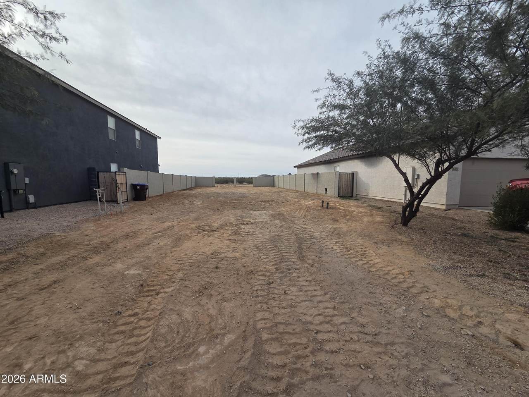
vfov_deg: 89.9
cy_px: 198
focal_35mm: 13
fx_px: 199
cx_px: 264
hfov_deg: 106.2
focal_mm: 2.2
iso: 50
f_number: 2.2
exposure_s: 1/1636
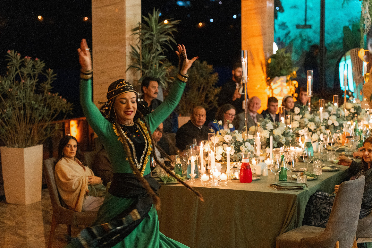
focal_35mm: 68
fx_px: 703
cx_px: 186
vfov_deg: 20.0
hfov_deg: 29.7
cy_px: 124
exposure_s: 1/100
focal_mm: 68
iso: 5000
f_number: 3.2
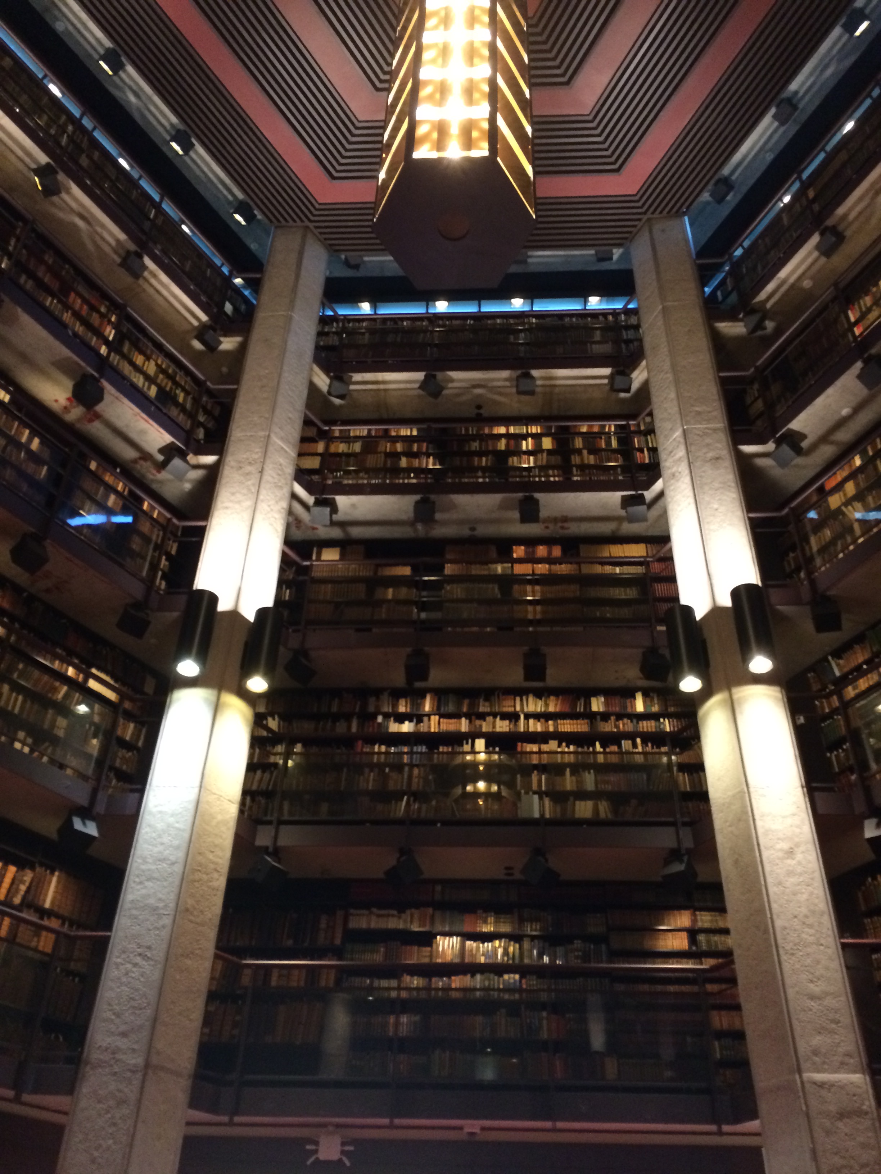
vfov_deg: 61.7
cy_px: 587
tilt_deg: +37.3
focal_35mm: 29
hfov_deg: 48.2
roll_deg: -1.6
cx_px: 440
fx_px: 984
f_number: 2.2
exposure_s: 1/20
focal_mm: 4.15
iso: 320
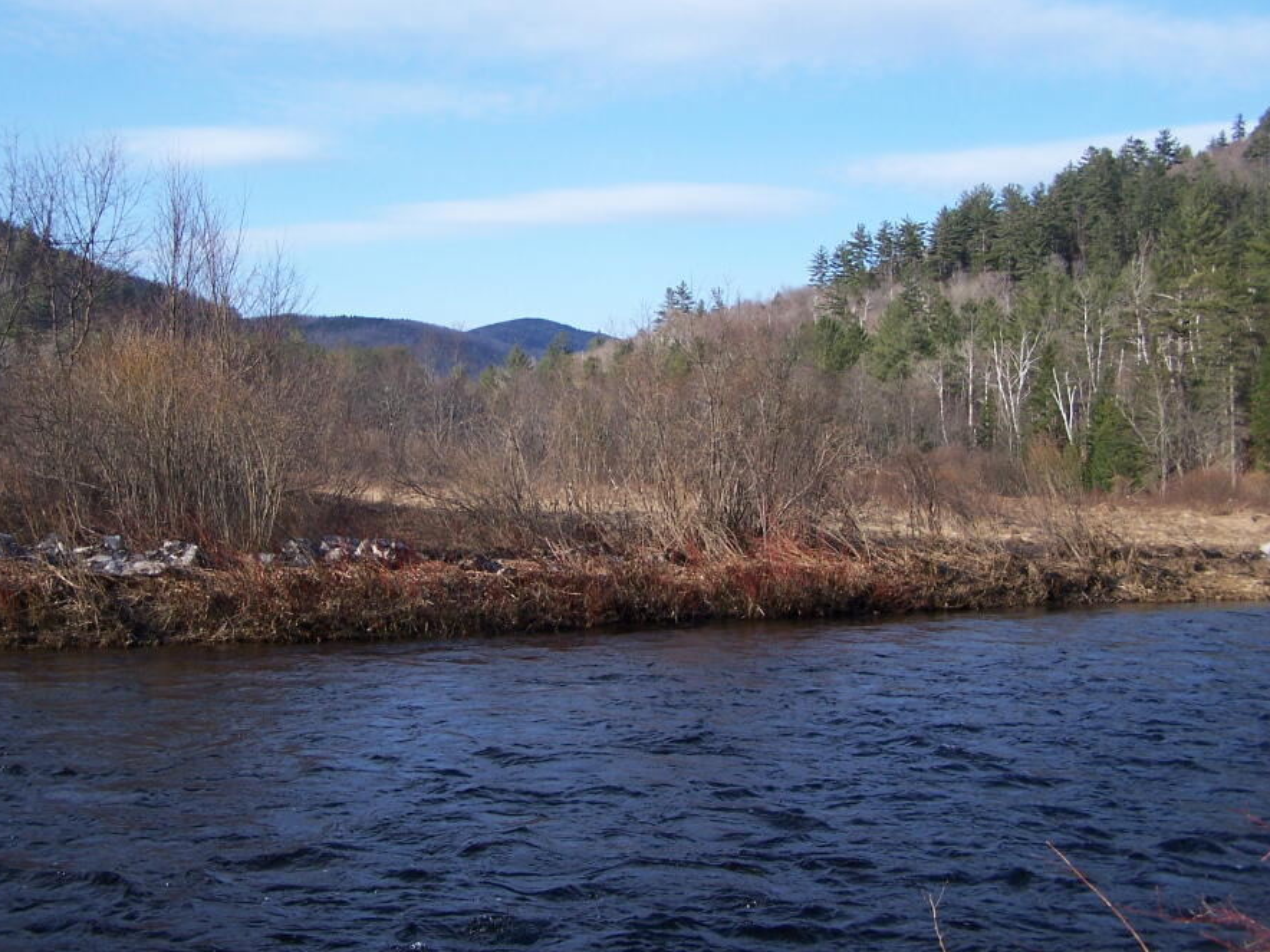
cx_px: 537
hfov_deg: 42.8
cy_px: 424
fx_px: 1614
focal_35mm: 44
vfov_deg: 32.8
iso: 80
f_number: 2.8
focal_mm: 6.3
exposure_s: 1/640
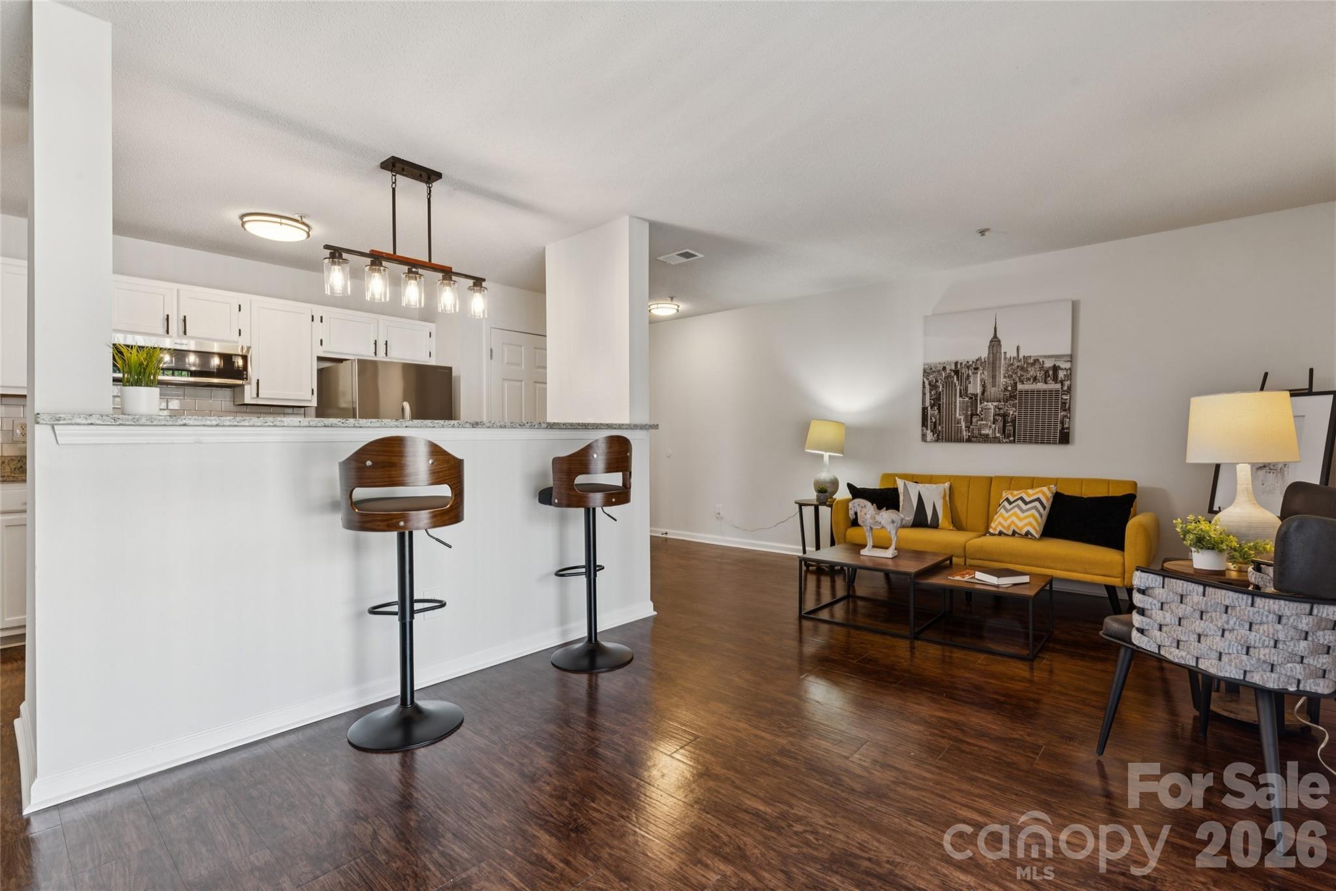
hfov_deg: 95.0
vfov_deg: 72.0
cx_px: 668
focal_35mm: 16
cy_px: 446
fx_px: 612
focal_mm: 16.5
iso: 100
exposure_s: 1/2.5
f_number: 13
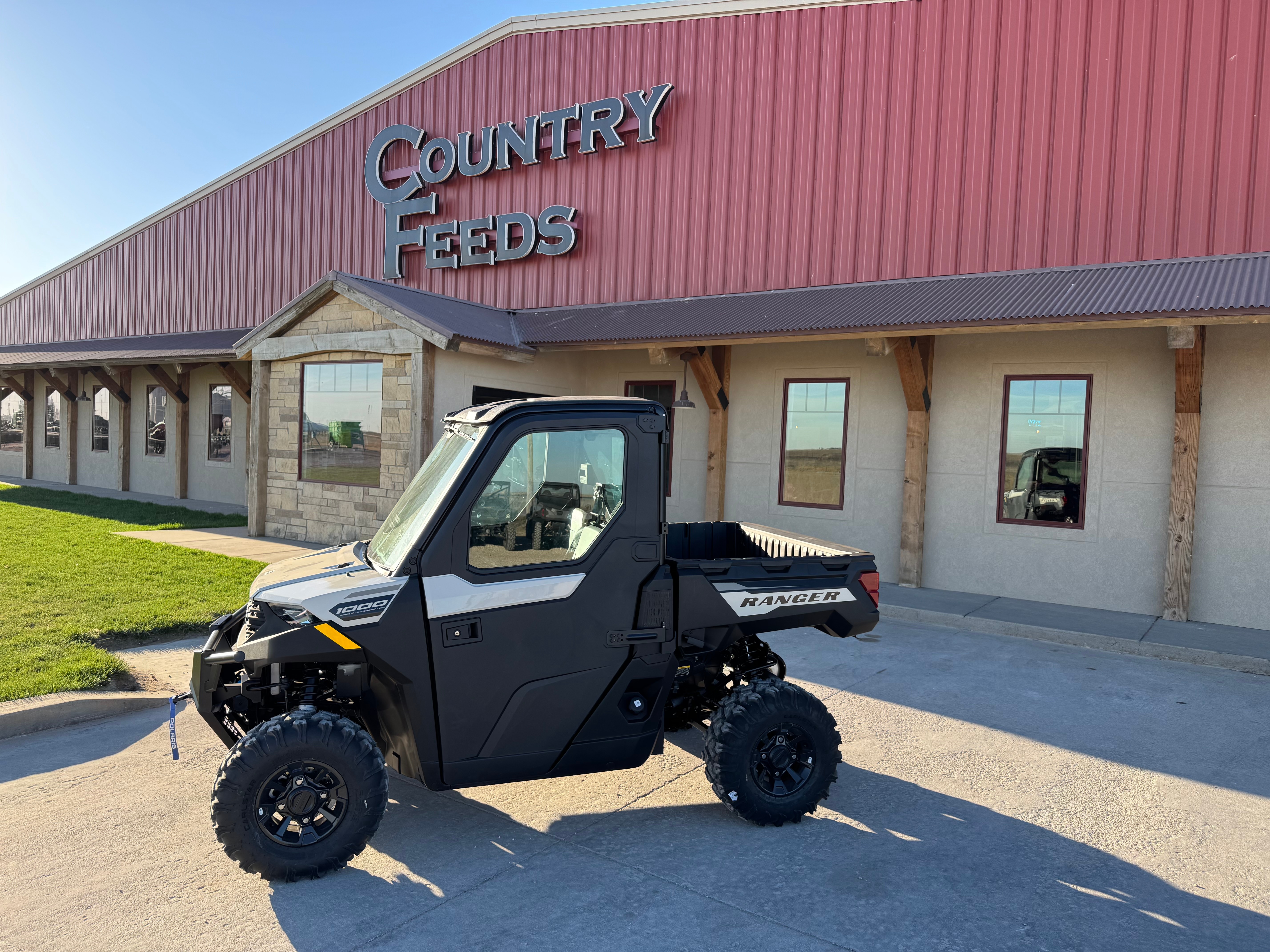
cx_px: 635
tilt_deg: -4.3
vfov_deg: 56.8
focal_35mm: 24
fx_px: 881
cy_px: 476
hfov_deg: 71.6
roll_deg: -2.6
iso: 80
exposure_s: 1/938
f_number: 1.78
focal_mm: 6.76
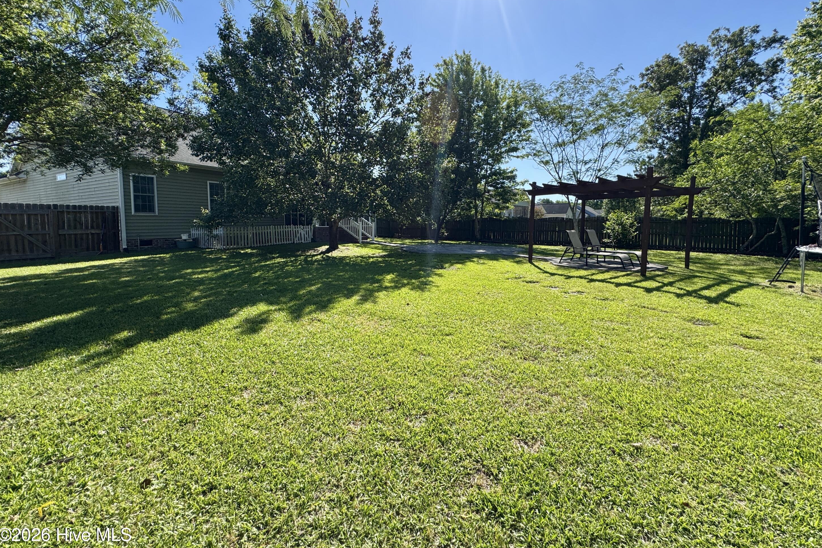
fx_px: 342
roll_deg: +0.2
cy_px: 246
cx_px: 420
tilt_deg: -5.1
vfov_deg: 77.1
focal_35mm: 15
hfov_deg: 100.4
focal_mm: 2.22
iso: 50
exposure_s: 1/932
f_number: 2.2
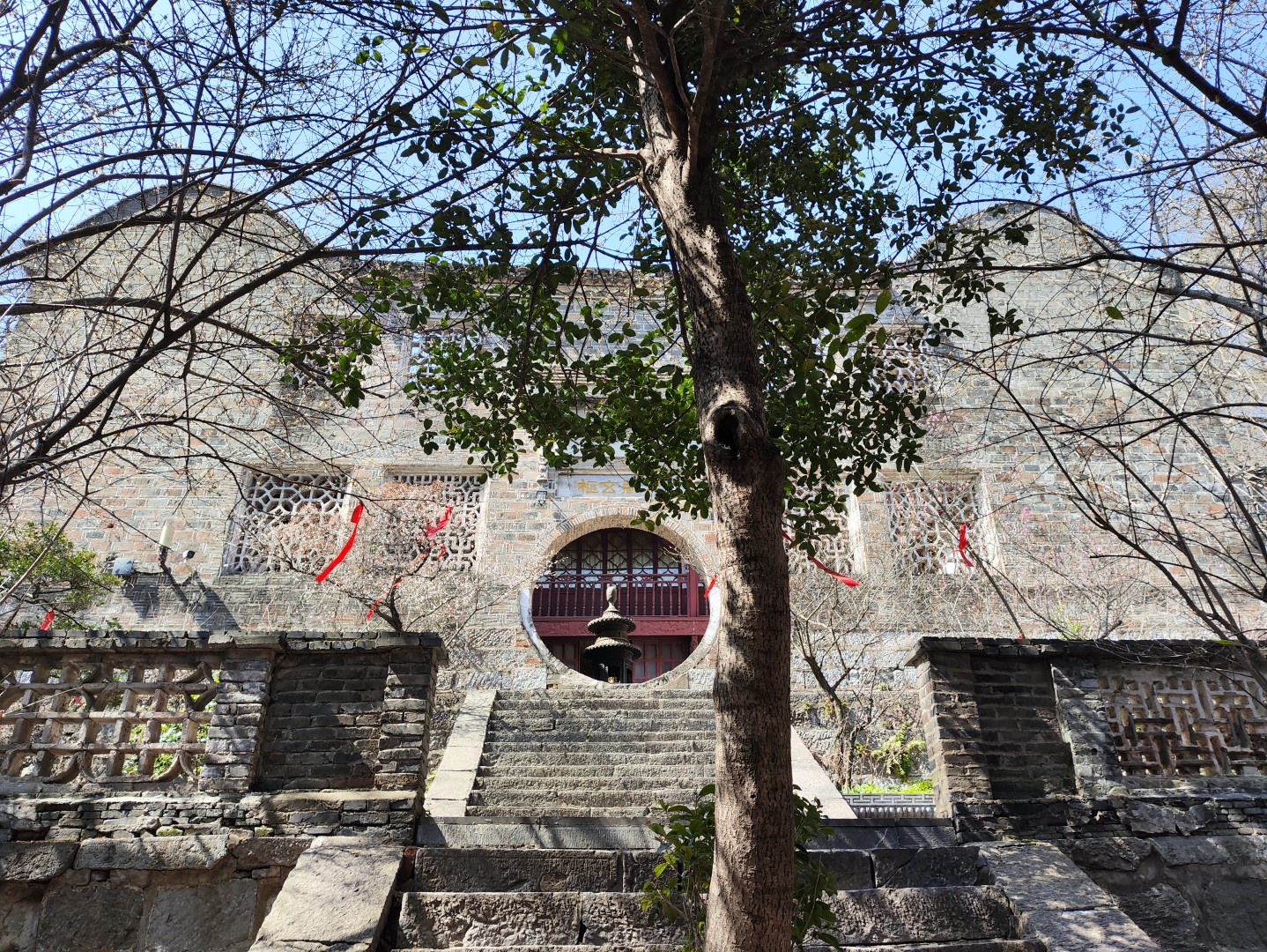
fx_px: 879
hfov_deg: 71.6
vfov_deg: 56.9
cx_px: 634
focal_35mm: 24
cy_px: 476
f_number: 1.8
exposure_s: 1/669
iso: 50
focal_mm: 4.68
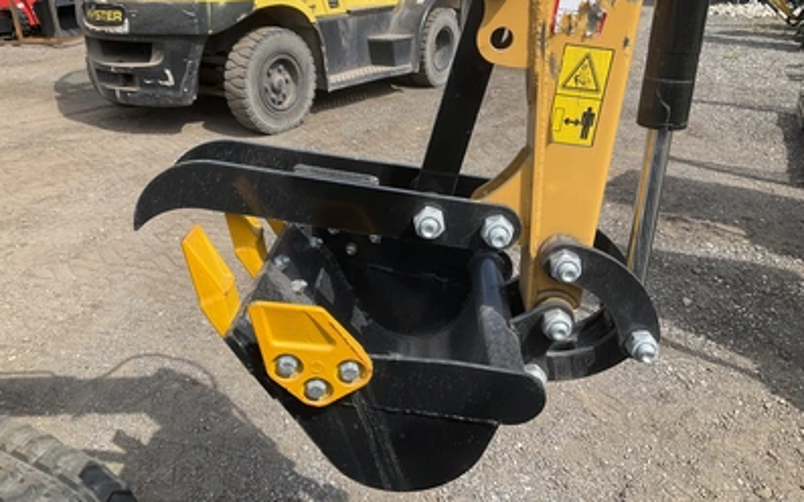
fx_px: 679
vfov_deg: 40.5
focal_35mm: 31
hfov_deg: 61.2
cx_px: 401
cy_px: 217
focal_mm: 3
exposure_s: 1/978
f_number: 1.8
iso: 25
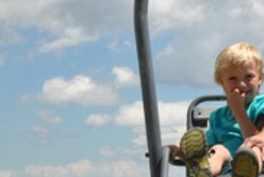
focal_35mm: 205
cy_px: 31
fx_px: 1506
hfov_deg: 9.8
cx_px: 334
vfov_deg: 6.7
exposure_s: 1/500
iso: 200
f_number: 11
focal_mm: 52
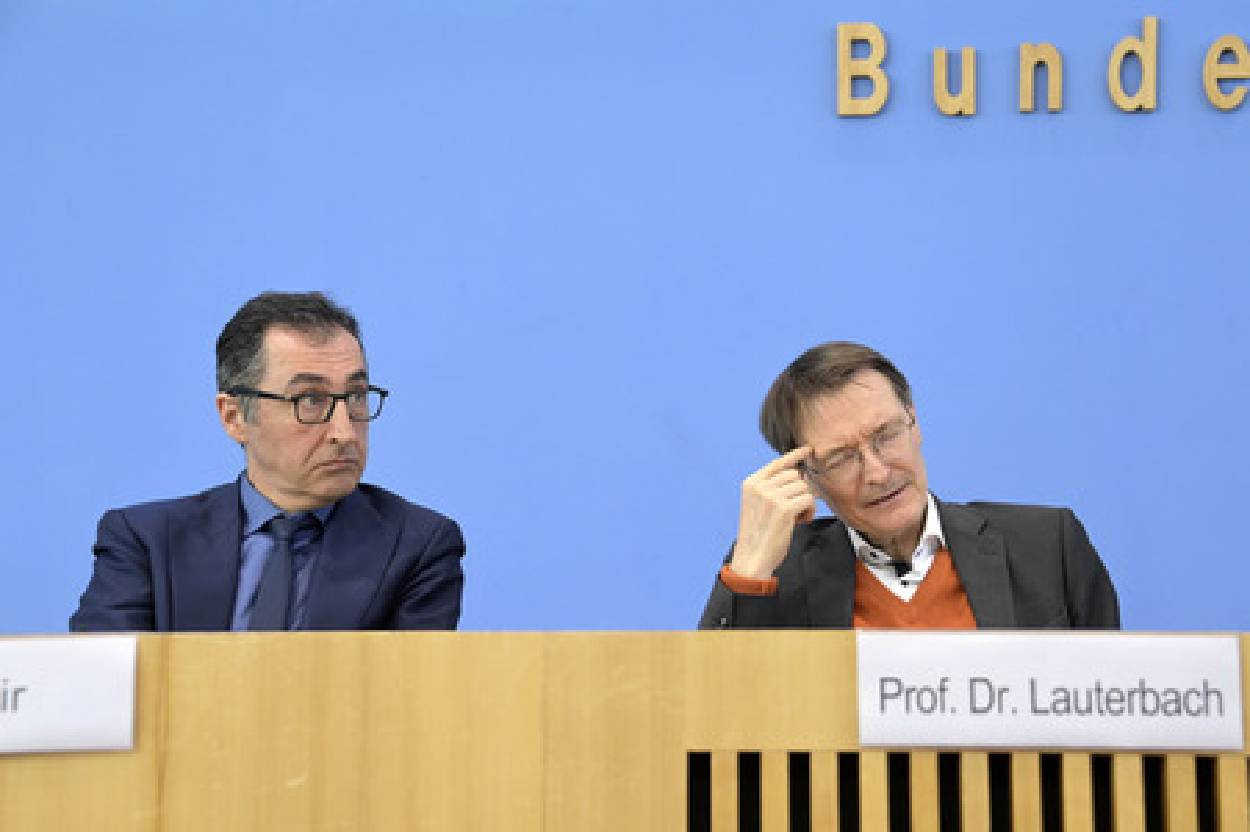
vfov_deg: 21.9
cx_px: 625
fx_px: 2151
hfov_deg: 32.4
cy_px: 416
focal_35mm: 62
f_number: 5
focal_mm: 62
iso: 3200
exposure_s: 1/640
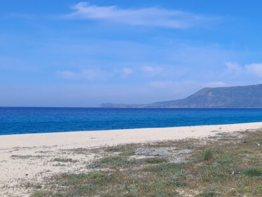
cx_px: 286
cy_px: 37
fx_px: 515
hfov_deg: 26.4
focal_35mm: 68
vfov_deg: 21.3
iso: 50
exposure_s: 1/643
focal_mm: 4
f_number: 1.8
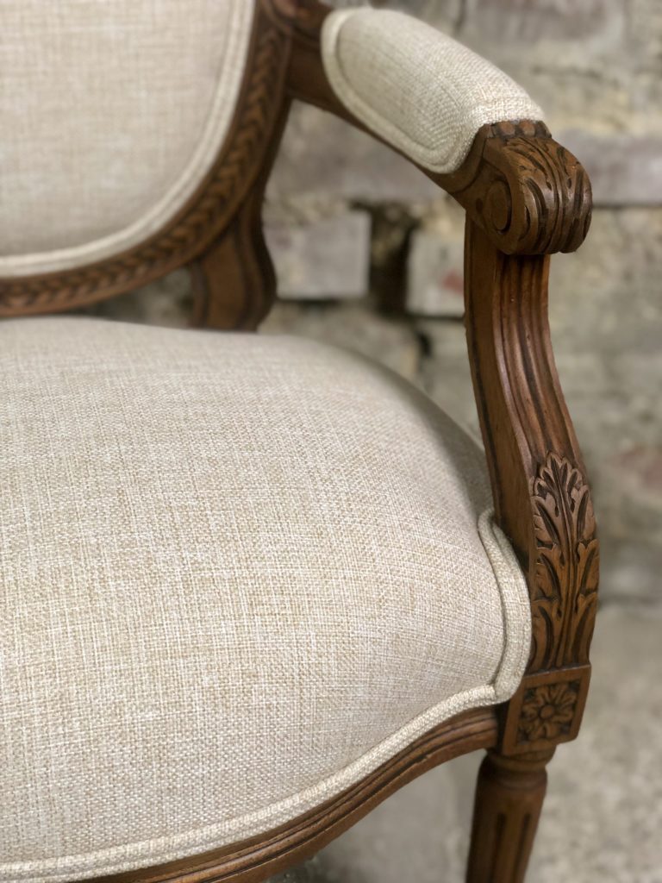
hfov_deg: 28.0
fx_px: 1326
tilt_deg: -30.8
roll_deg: -3.5
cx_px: 331
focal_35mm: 52
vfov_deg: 36.8
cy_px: 442
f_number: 2.4
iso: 80
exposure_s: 1/50
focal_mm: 6
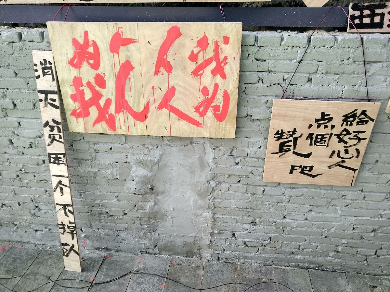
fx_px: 248
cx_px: 195
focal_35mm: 22
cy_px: 146
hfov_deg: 76.4
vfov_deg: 61.1
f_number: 2.2
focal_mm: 3.81
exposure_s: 1/195
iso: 100
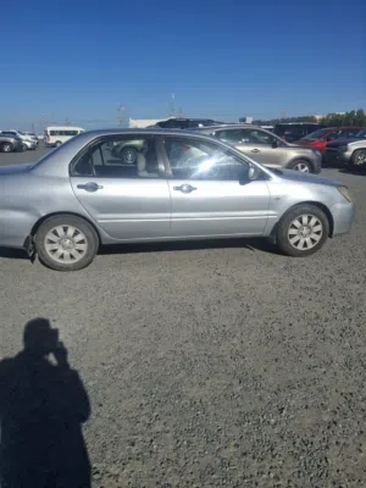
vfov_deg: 73.9
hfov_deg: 58.9
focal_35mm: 23
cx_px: 183
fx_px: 324
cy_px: 244
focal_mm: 5.54
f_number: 1.8
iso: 50
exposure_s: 1/4082
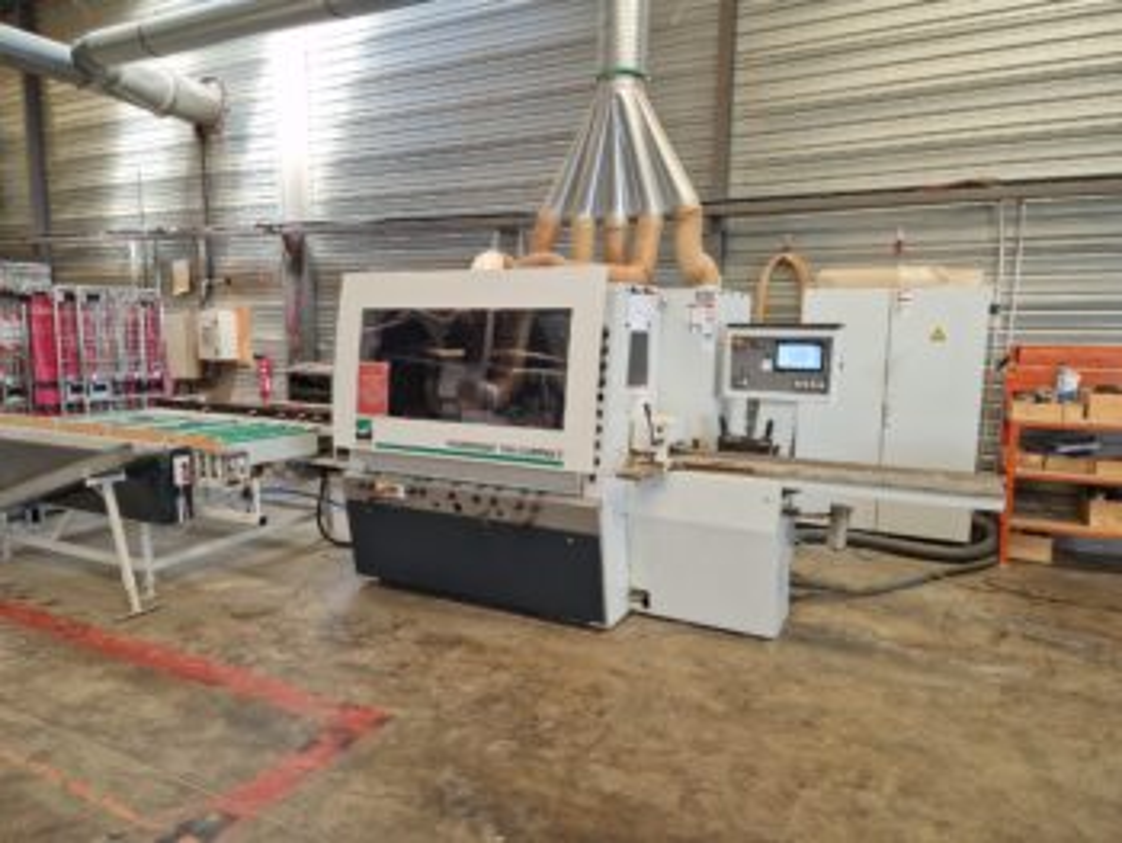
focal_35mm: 23
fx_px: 746
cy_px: 422
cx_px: 561
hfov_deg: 73.9
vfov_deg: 58.9
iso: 100
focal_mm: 5.4
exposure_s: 1/180
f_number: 1.8
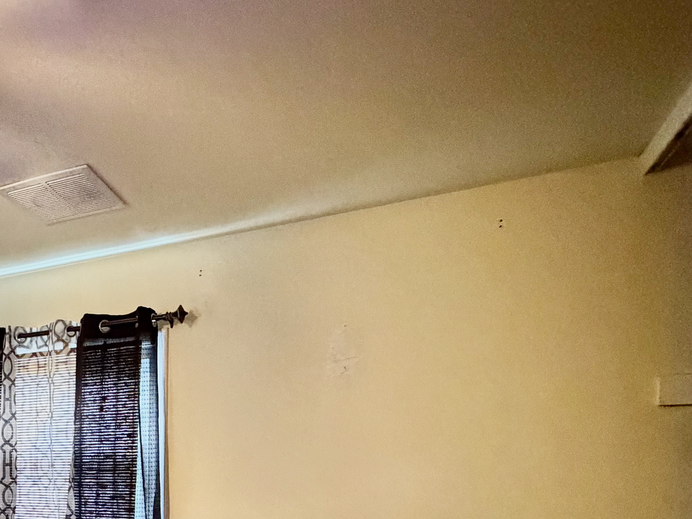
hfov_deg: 49.3
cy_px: 504
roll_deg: +0.1
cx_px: 43
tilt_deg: -3.0
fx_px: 640
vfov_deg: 39.6
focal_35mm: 32
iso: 1250
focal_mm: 2.22
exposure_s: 1/40
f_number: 2.2
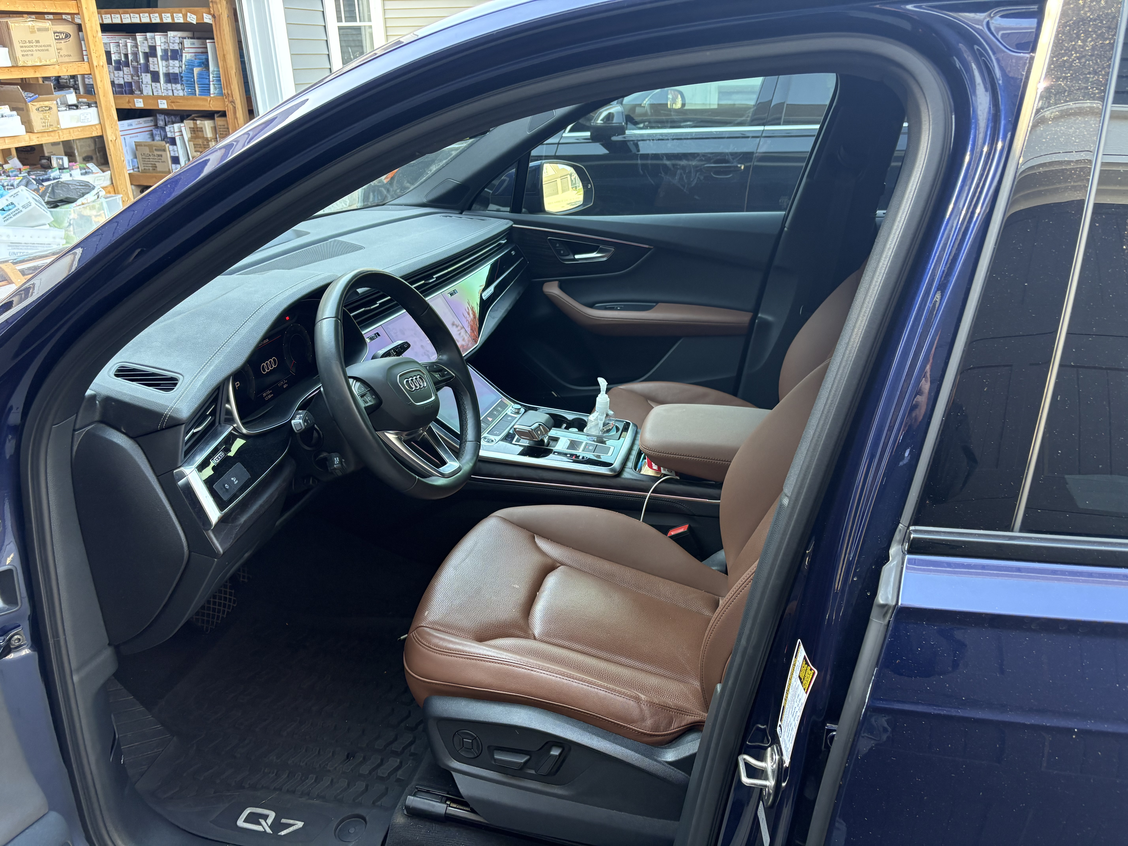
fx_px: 847
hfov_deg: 67.3
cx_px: 564
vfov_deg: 53.1
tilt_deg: -23.4
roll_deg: +1.5
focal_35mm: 26
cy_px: 423
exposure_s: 1/77
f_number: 1.6
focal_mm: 5.96
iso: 125
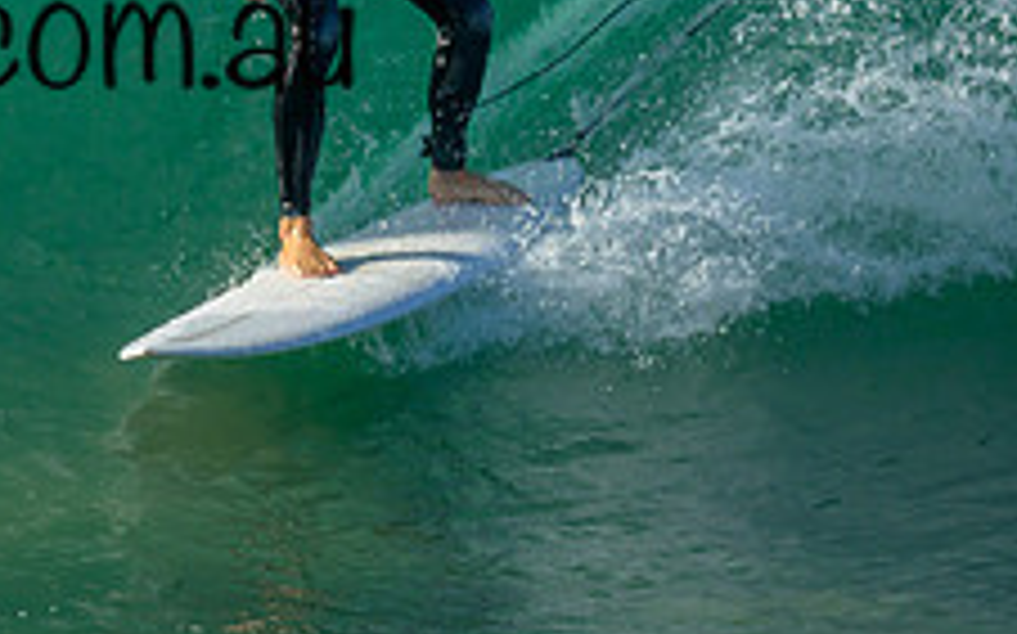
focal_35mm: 2427
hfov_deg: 0.9
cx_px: 70
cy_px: -100
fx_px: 67235
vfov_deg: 0.5
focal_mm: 800
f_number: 6.3
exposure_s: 1/2000
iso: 250
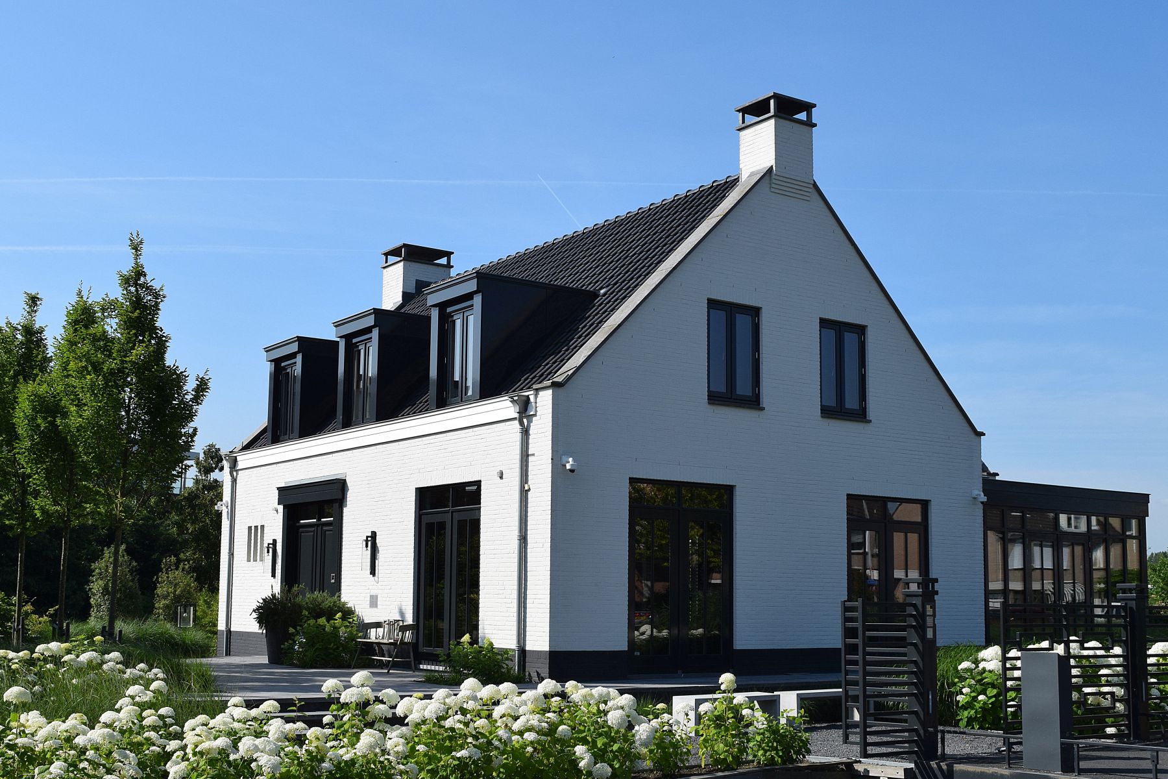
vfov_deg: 36.9
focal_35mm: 36
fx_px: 1168
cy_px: 390
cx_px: 584
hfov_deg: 53.1
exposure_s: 1/400
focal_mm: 24
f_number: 10
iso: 200
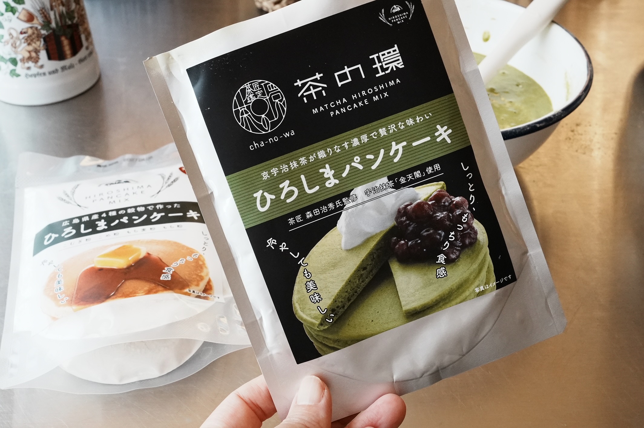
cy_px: 214
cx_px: 322
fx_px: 787
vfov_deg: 30.5
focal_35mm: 44
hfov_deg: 44.5
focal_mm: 44
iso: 8000
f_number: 16
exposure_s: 1/50
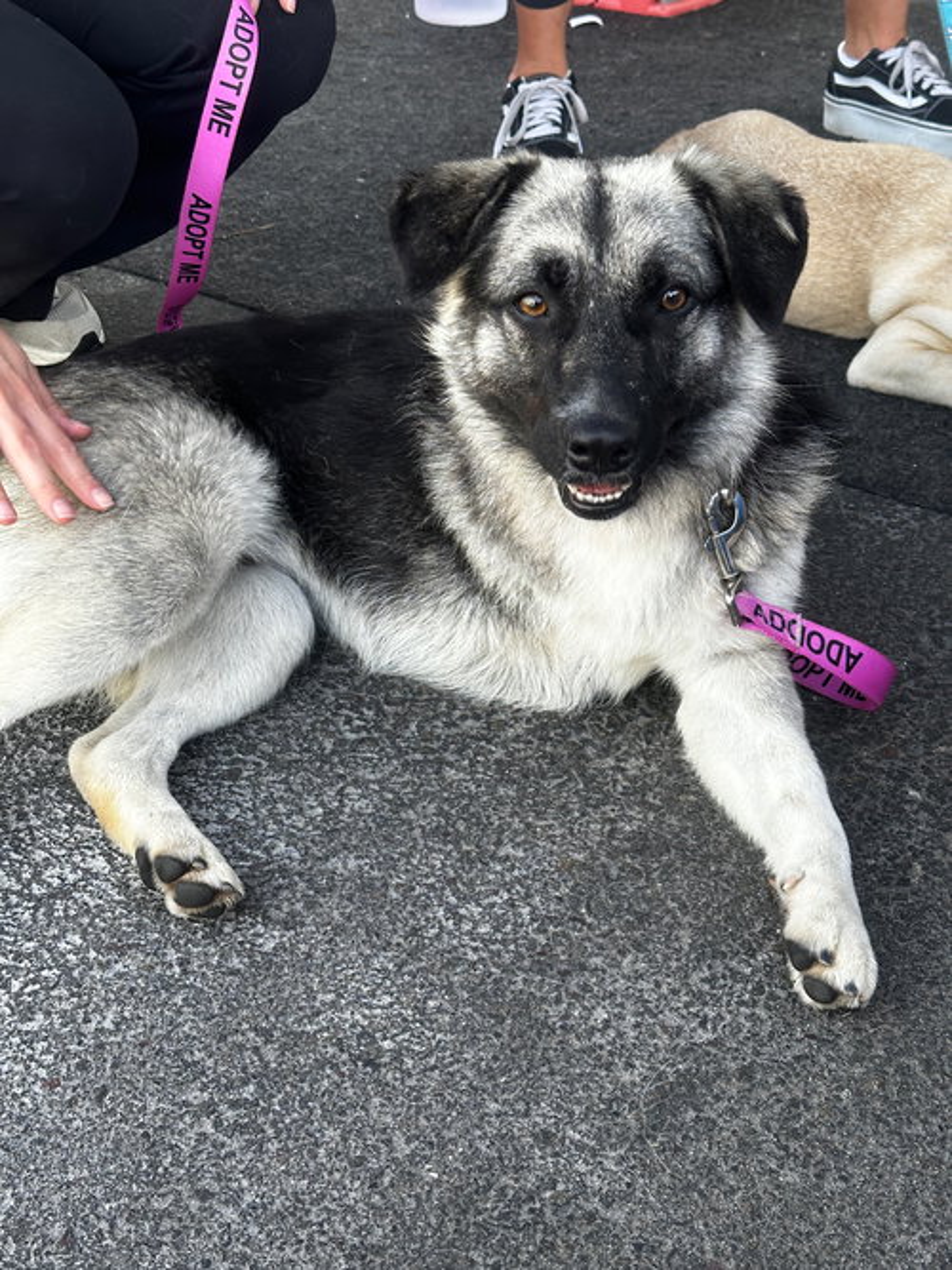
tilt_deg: -31.5
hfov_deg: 30.3
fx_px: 1761
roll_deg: -3.7
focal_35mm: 48
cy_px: 635
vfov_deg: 39.7
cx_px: 476
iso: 64
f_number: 1.78
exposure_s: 1/275
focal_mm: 6.86
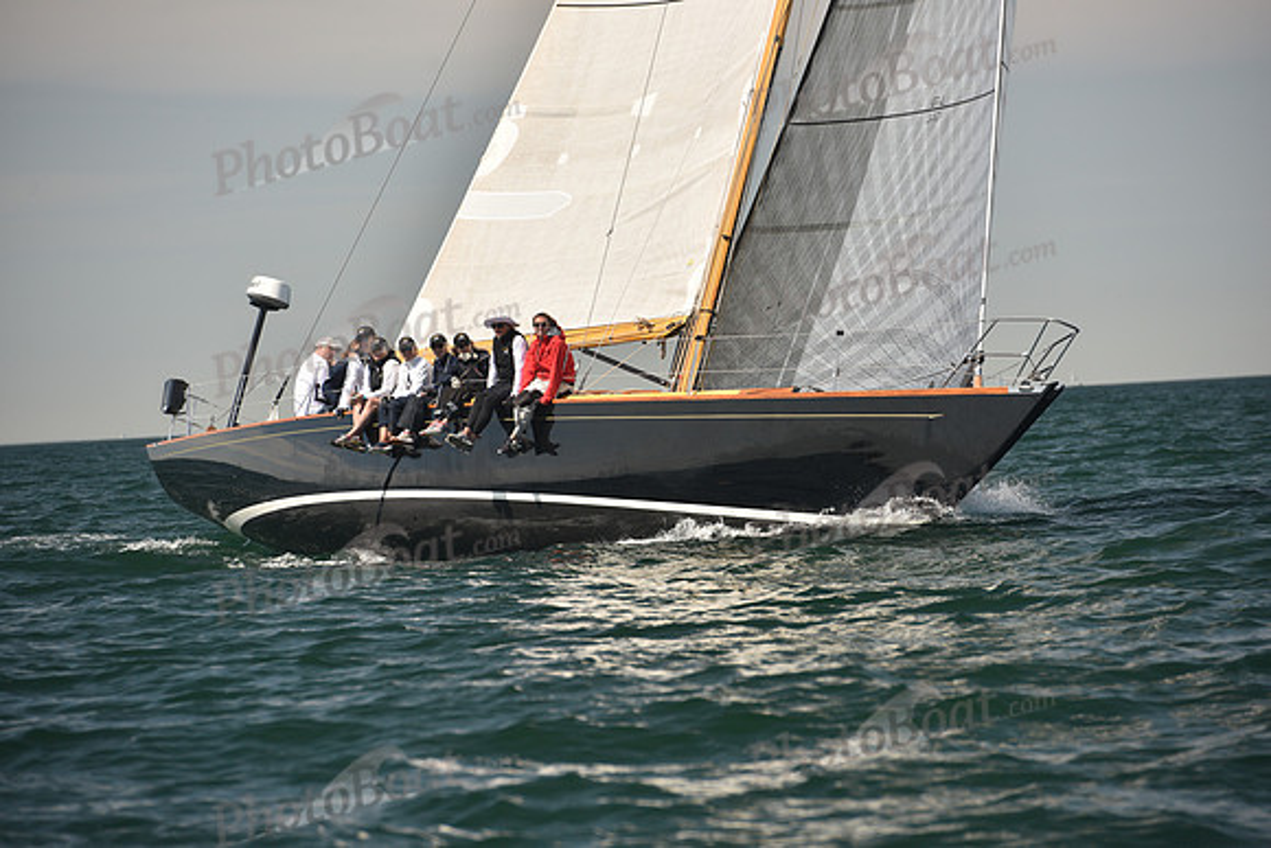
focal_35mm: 200
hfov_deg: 10.3
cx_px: 636
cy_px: 424
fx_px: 7062
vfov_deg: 6.9
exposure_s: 1/640
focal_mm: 200
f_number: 6.3
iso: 250
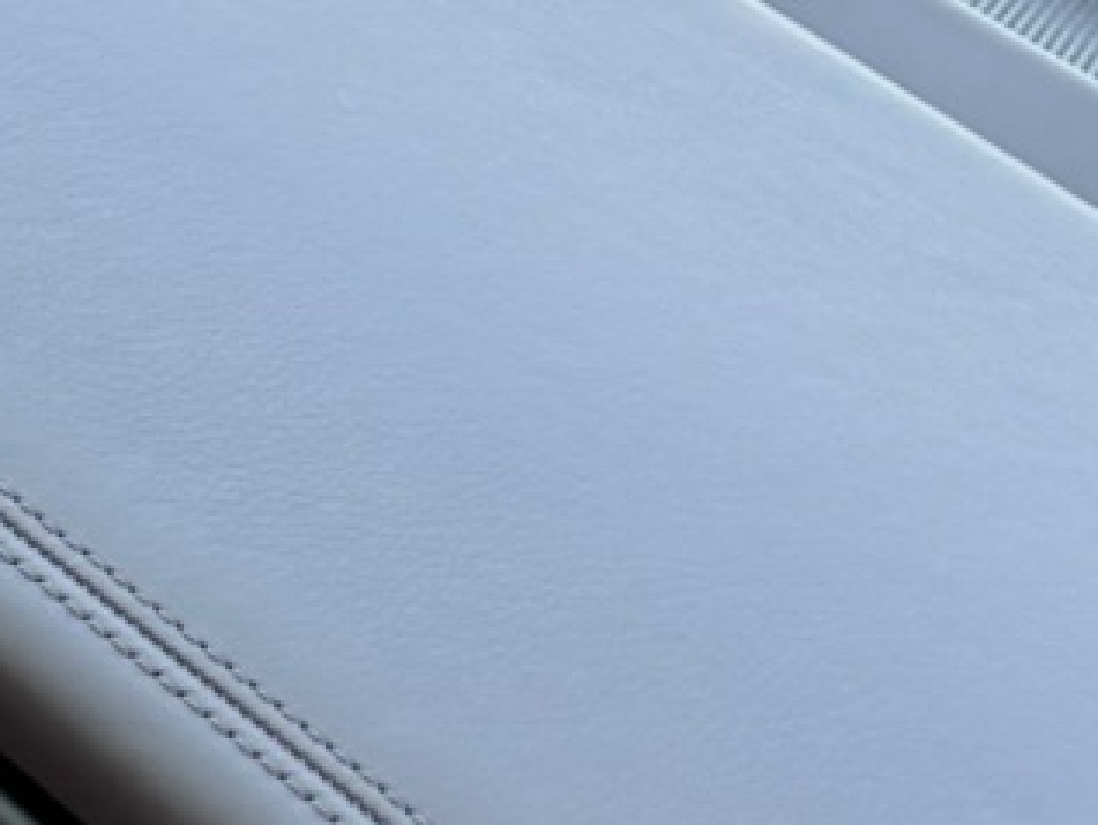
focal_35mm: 155
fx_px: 4918
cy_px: 721
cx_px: -1812
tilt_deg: -33.9
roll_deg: -10.5
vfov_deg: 9.5
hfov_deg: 10.4
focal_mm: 6.76
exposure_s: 1/121
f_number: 1.78
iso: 125
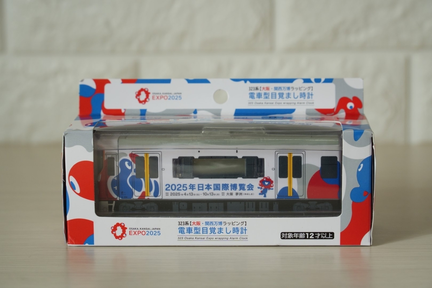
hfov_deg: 19.6
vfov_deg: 13.2
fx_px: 1248
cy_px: 144
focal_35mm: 104
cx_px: 216
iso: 1000
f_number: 8
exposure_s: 1/125
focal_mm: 104
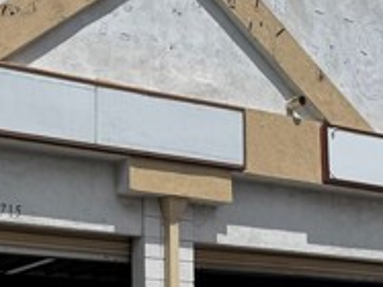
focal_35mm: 82
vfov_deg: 17.1
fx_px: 907
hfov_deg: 22.3
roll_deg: +0.6
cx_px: -55
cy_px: 357
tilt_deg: +3.8
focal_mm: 6.76
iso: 80
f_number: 1.78
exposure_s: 1/12346
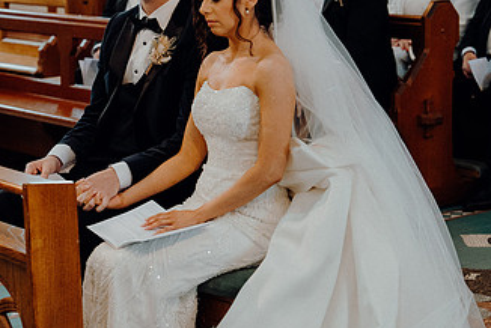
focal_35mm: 112
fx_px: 1529
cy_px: 193
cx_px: 208
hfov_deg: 18.2
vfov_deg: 12.3
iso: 2500
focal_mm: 63
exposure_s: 1/160
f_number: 3.5
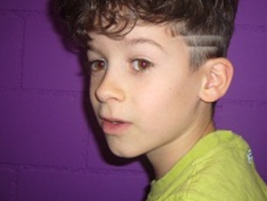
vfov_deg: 28.4
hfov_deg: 37.1
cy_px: 69
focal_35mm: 51
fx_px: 394
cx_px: 175
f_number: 2.8
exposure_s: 1/30
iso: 100
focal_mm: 5.8
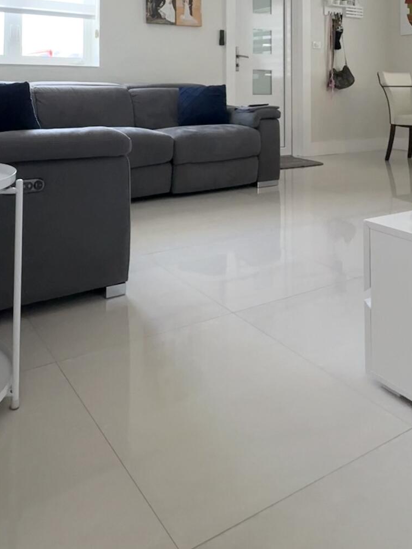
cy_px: 66
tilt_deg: +2.5
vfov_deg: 55.9
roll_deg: -0.2
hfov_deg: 48.9
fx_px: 444
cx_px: 137
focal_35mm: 28
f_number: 2.2
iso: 16
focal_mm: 2.22
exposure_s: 1/164
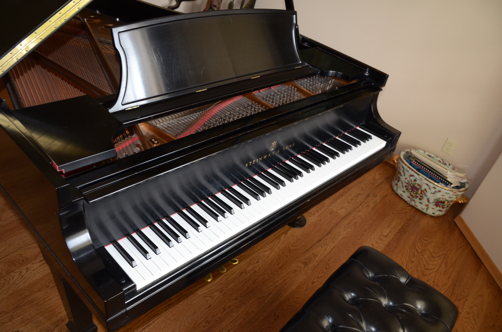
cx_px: 251
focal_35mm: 27
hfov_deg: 67.5
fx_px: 376
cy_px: 166
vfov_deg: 47.7
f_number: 5
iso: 1000
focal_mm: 18
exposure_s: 1/20
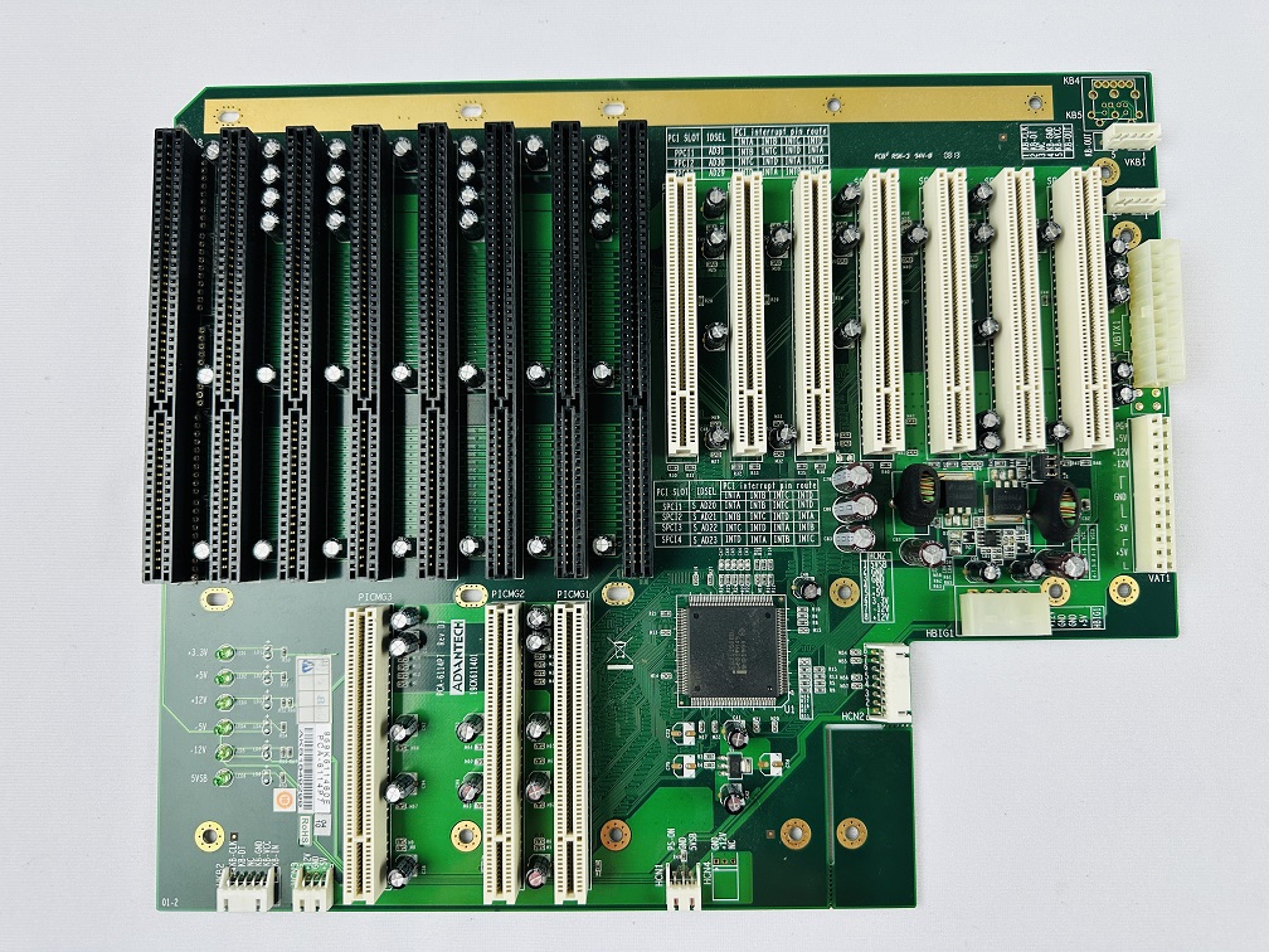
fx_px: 880
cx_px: 634
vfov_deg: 56.8
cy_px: 476
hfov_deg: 71.6
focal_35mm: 24
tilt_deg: -86.6
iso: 80
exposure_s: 1/120
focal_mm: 6.86
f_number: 1.78
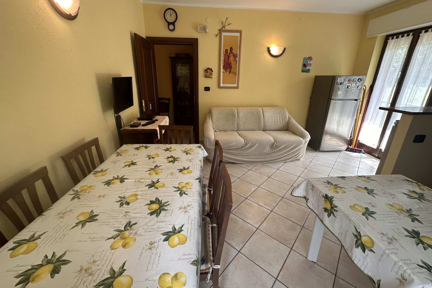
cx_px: 213
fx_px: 180
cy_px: 136
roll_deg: -0.6
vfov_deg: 77.3
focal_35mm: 15
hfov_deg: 100.4
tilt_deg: -18.2
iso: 100
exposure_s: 1/99
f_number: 2.2
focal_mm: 2.22
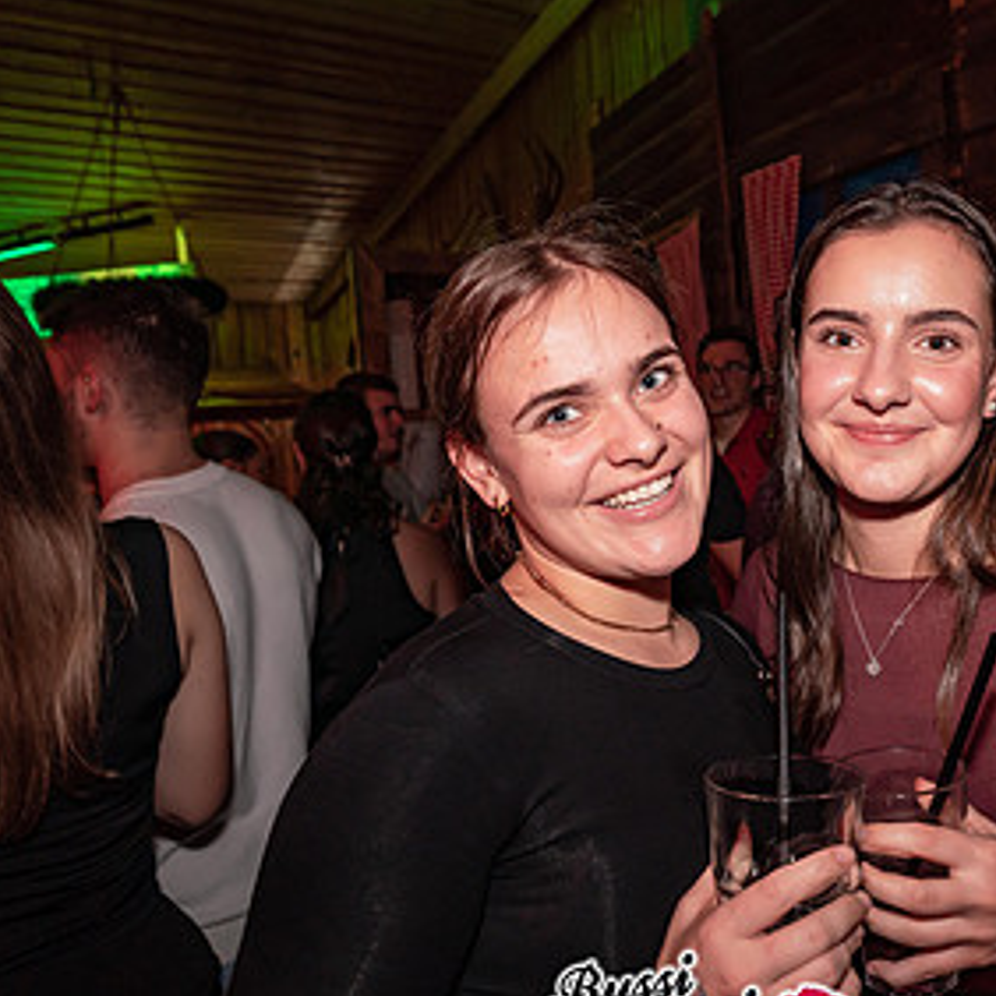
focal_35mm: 28
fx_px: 911
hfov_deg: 55.6
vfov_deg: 57.3
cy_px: 500
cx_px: 696
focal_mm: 16
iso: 1600
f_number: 4
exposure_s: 1/60
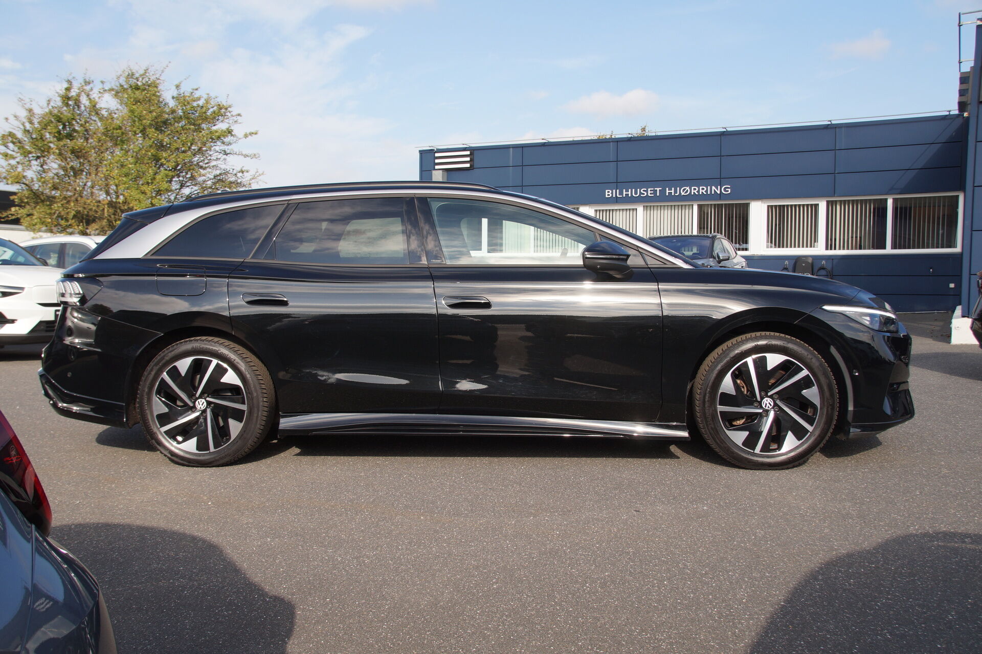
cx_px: 491
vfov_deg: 39.9
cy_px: 327
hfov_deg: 57.2
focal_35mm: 33
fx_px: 900
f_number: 7.1
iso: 100
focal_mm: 22
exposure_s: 1/200
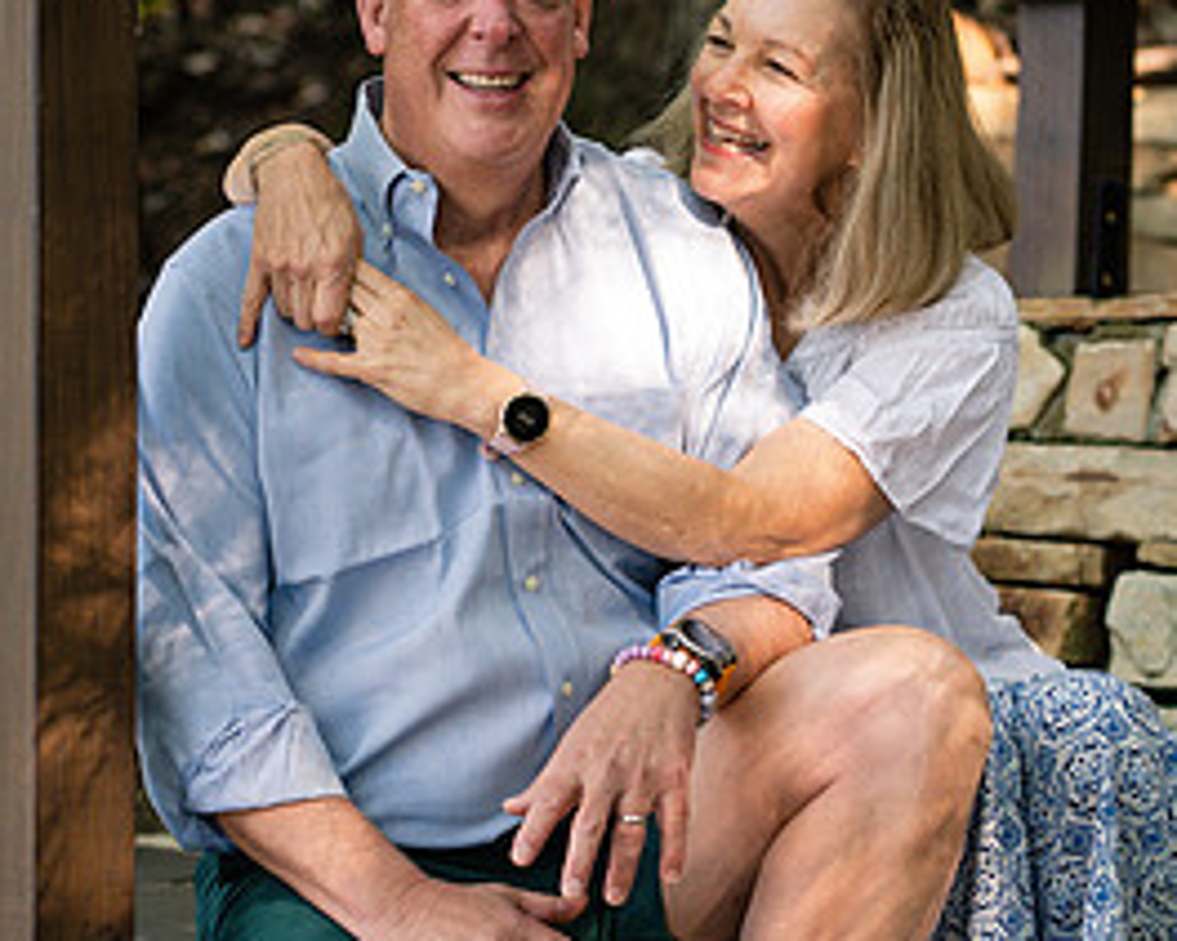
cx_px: 646
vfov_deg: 11.3
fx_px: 4736
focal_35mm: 136
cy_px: 544
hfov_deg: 14.2
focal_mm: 85
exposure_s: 1/400
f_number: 3.2
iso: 500
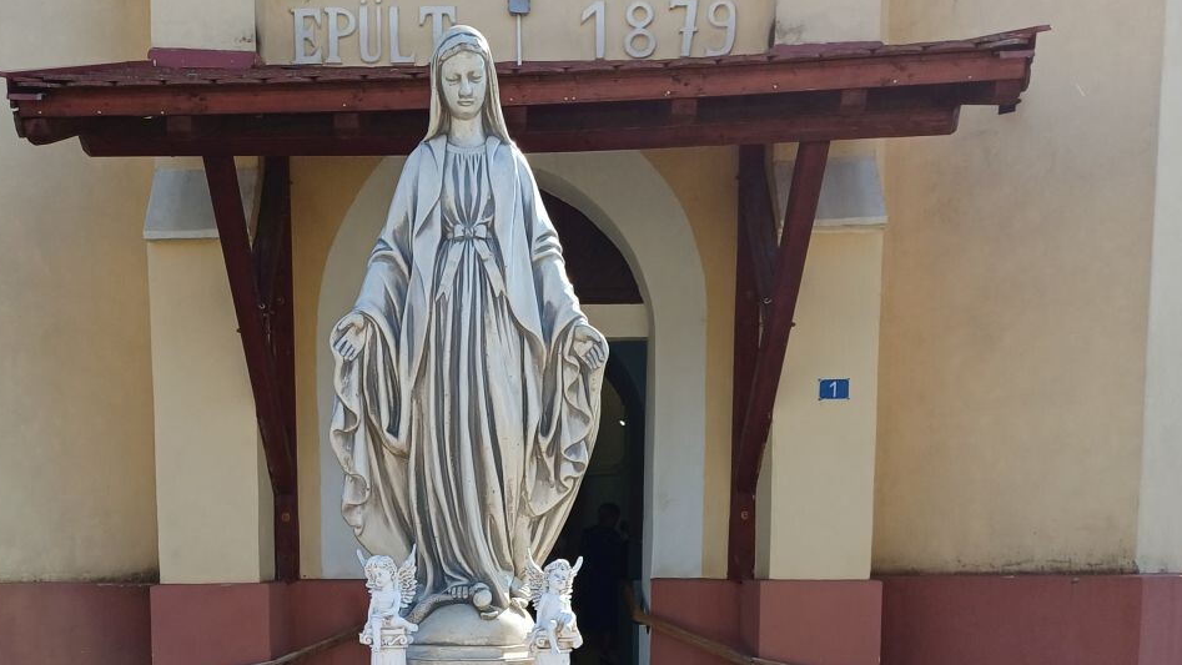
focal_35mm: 46
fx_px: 1442
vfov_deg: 24.4
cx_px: 451
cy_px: 715
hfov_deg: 44.2
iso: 50
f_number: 1.8
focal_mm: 4.65
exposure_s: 1/534
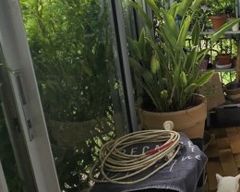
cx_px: 306
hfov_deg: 34.4
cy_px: 81
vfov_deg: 38.1
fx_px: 277
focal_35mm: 39
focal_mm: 2.2
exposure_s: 1/456
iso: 50
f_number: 2.2
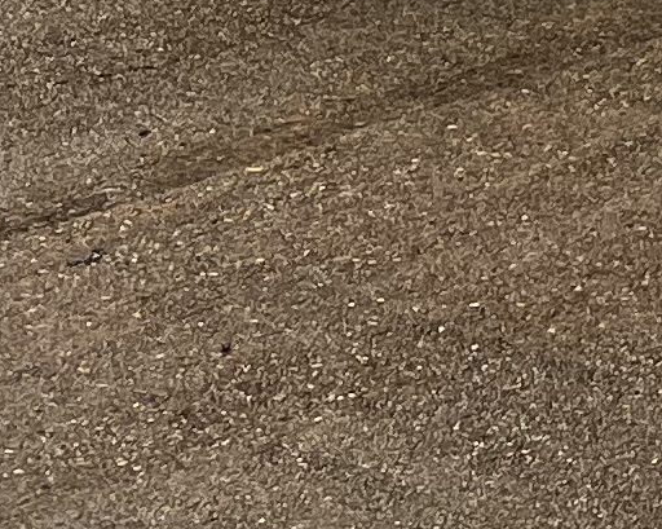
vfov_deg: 7.0
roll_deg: -0.6
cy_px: -1023
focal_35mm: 200
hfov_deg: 8.3
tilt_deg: -5.0
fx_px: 3916
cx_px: 1956
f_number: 1.5
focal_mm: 5.7
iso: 50
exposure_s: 1/1751
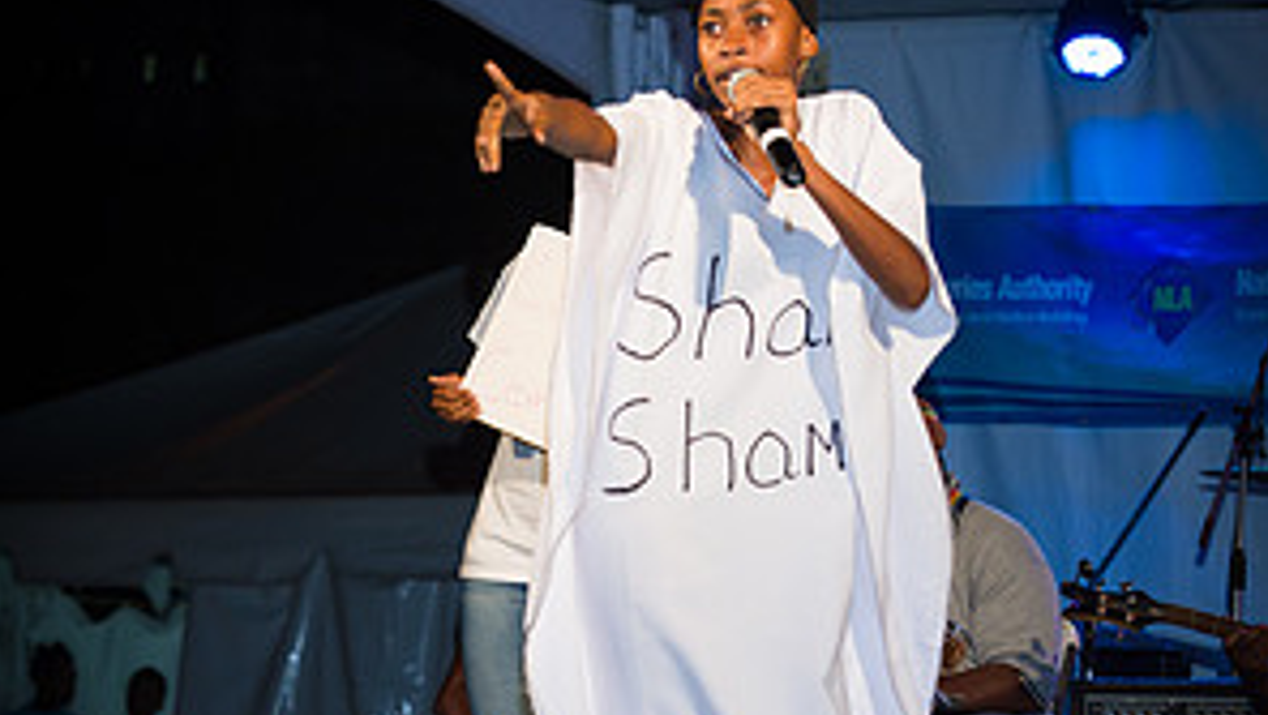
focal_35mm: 143
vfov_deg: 8.5
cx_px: 632
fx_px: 4811
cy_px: 612
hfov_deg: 15.0
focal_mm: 90
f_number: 5.6
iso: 1600
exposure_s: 1/160
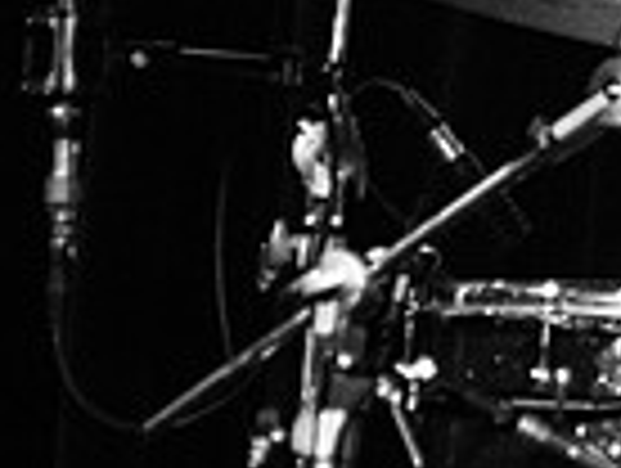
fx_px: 5068
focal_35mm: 282
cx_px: 1193
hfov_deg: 6.8
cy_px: -238
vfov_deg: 5.2
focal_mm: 62
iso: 3200
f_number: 3.2
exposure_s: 1/125
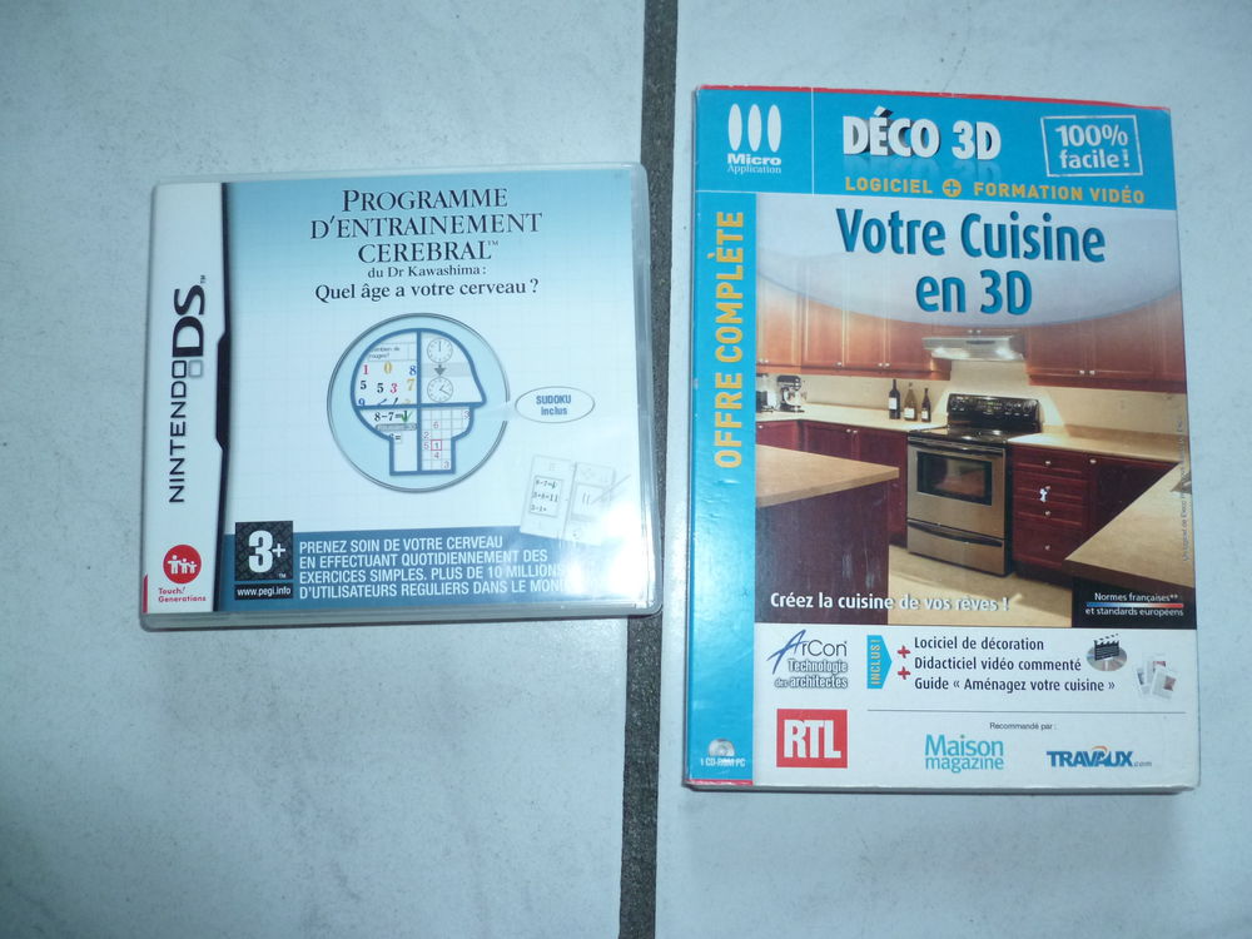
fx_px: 1013
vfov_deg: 49.7
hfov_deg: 63.4
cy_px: 470
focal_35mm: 28
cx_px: 626
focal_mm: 5
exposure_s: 1/30
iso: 200
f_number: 3.3
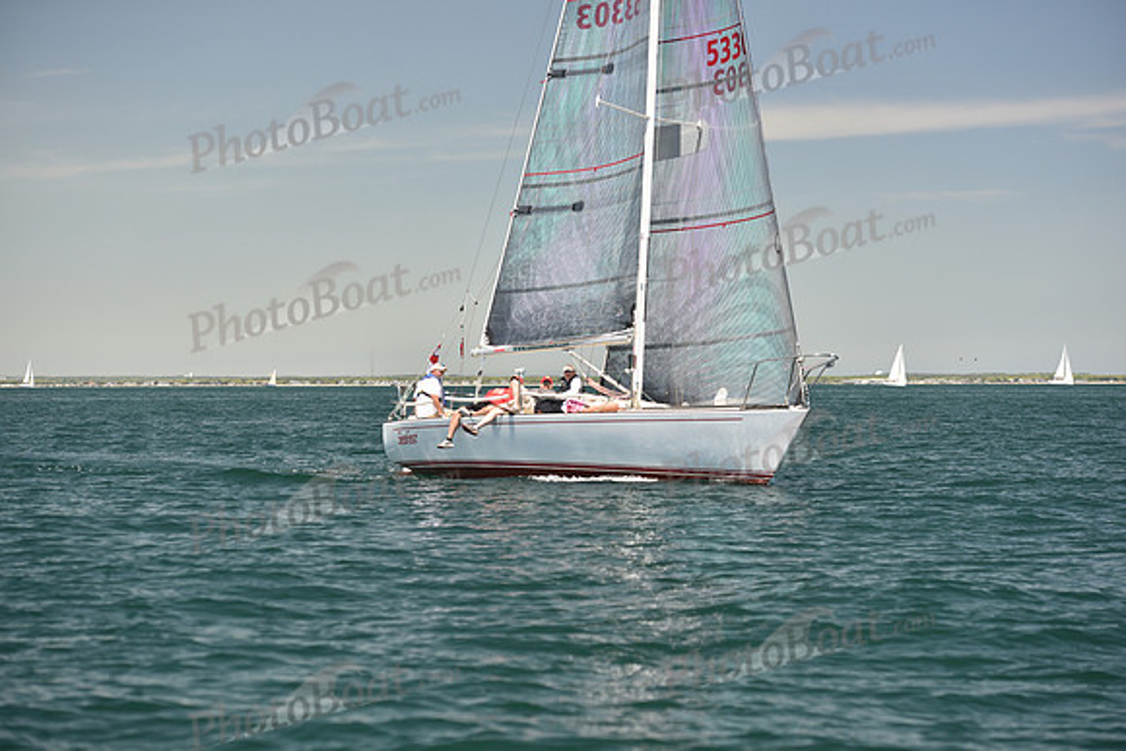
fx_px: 3066
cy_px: 376
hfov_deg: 20.8
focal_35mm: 98
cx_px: 563
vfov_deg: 14.0
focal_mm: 98
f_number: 4
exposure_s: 1/800
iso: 250
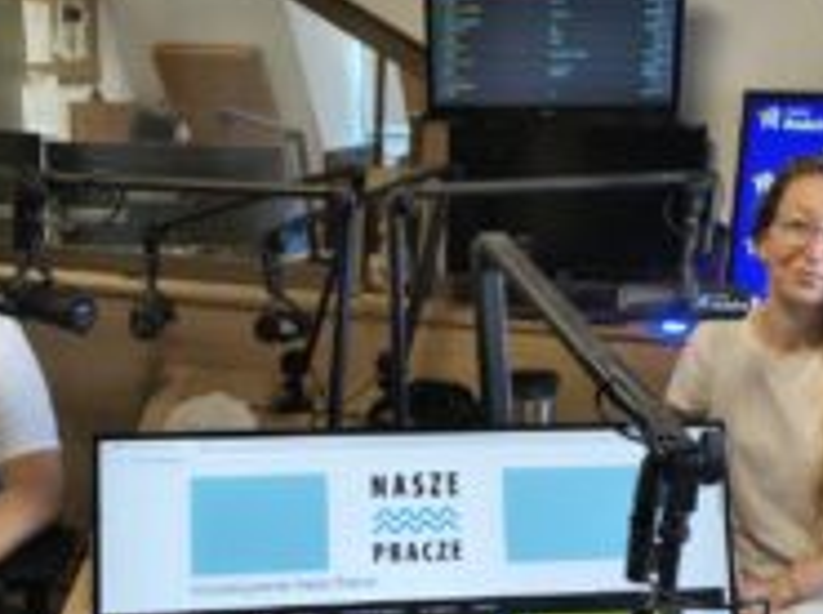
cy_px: 418
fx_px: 1186
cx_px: 420
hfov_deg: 38.3
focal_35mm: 50
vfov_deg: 28.8
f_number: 1.8
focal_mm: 4.81
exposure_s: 1/50
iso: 346
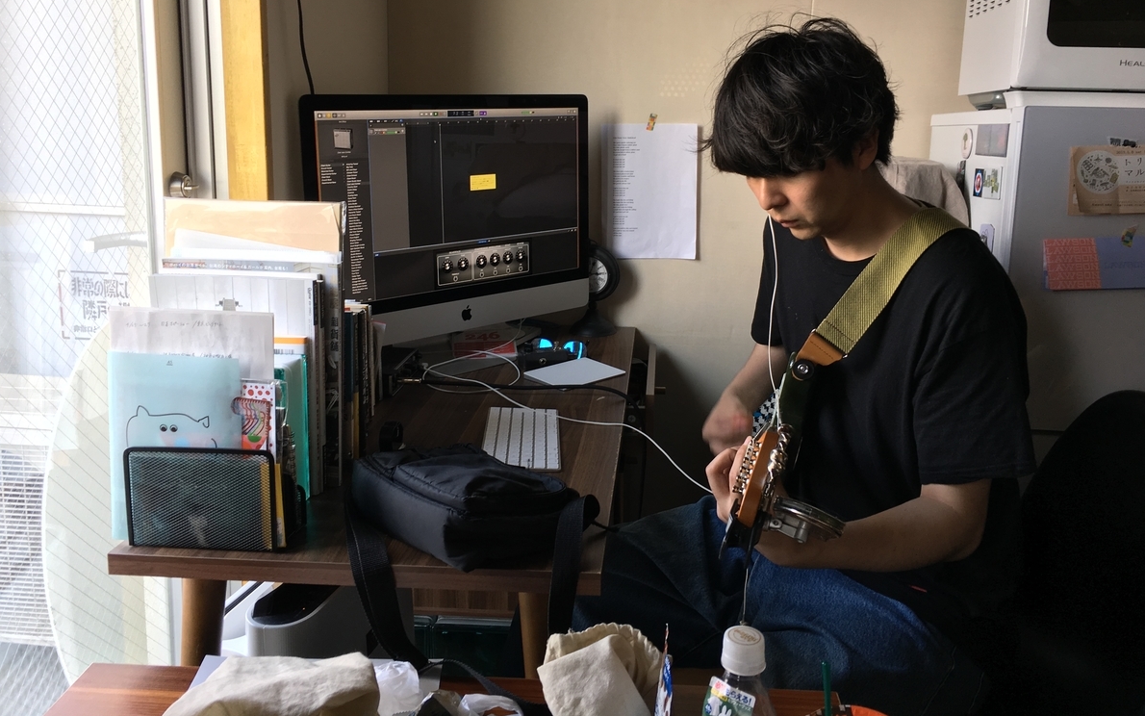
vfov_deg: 40.4
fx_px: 967
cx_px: 576
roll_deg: -1.3
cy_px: 284
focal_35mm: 31
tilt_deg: -10.5
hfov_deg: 61.2
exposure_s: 1/40
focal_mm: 4.15
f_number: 2.2
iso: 25
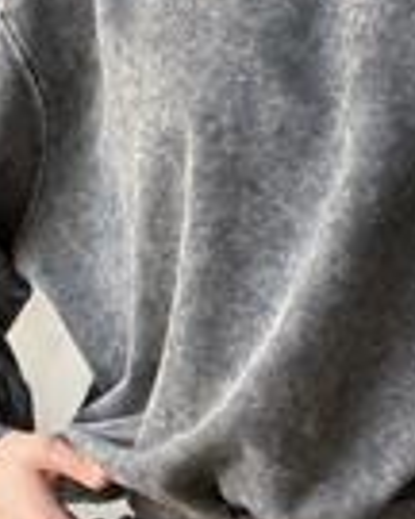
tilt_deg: -0.4
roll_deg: -0.2
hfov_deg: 10.4
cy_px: 334
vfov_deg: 13.0
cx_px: 380
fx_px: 2272
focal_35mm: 148
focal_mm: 6.86
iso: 400
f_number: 1.78
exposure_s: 1/60
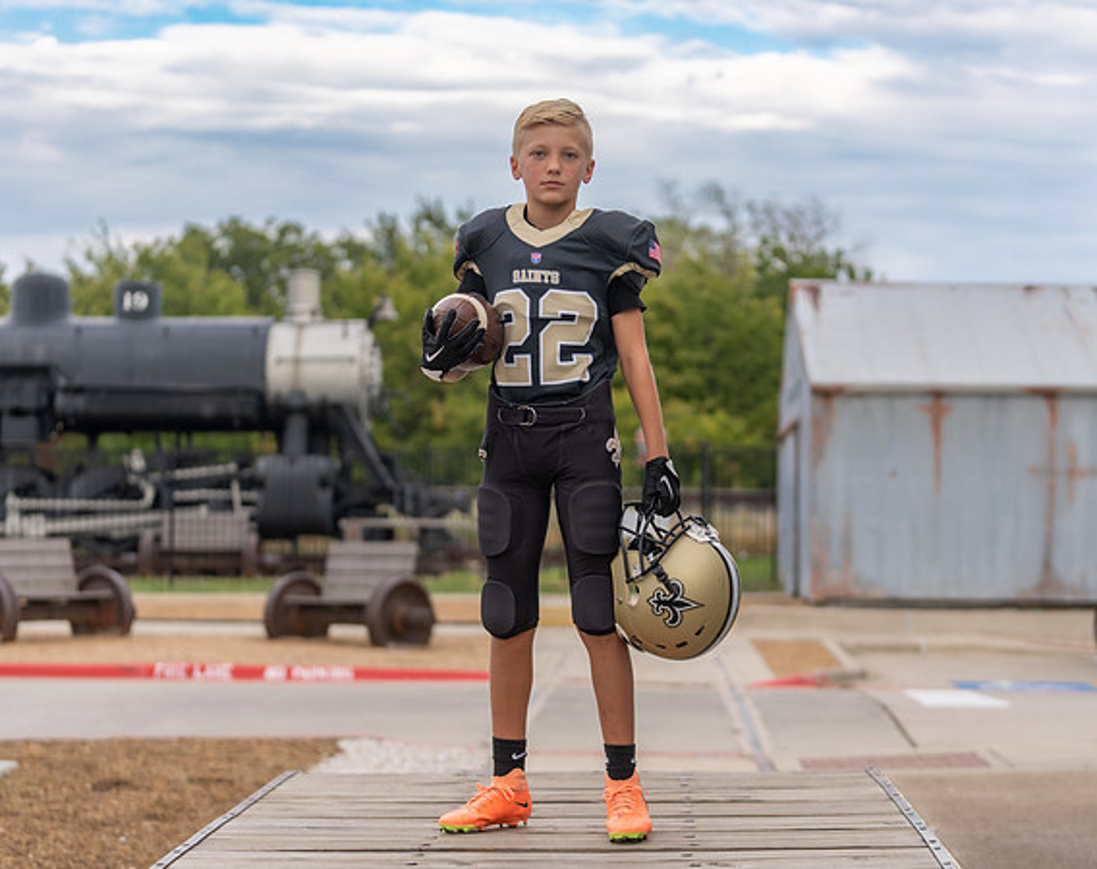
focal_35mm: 81
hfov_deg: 23.6
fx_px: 2628
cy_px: 435
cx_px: 577
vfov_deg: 18.8
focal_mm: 70
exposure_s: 1/500
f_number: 2.8
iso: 100
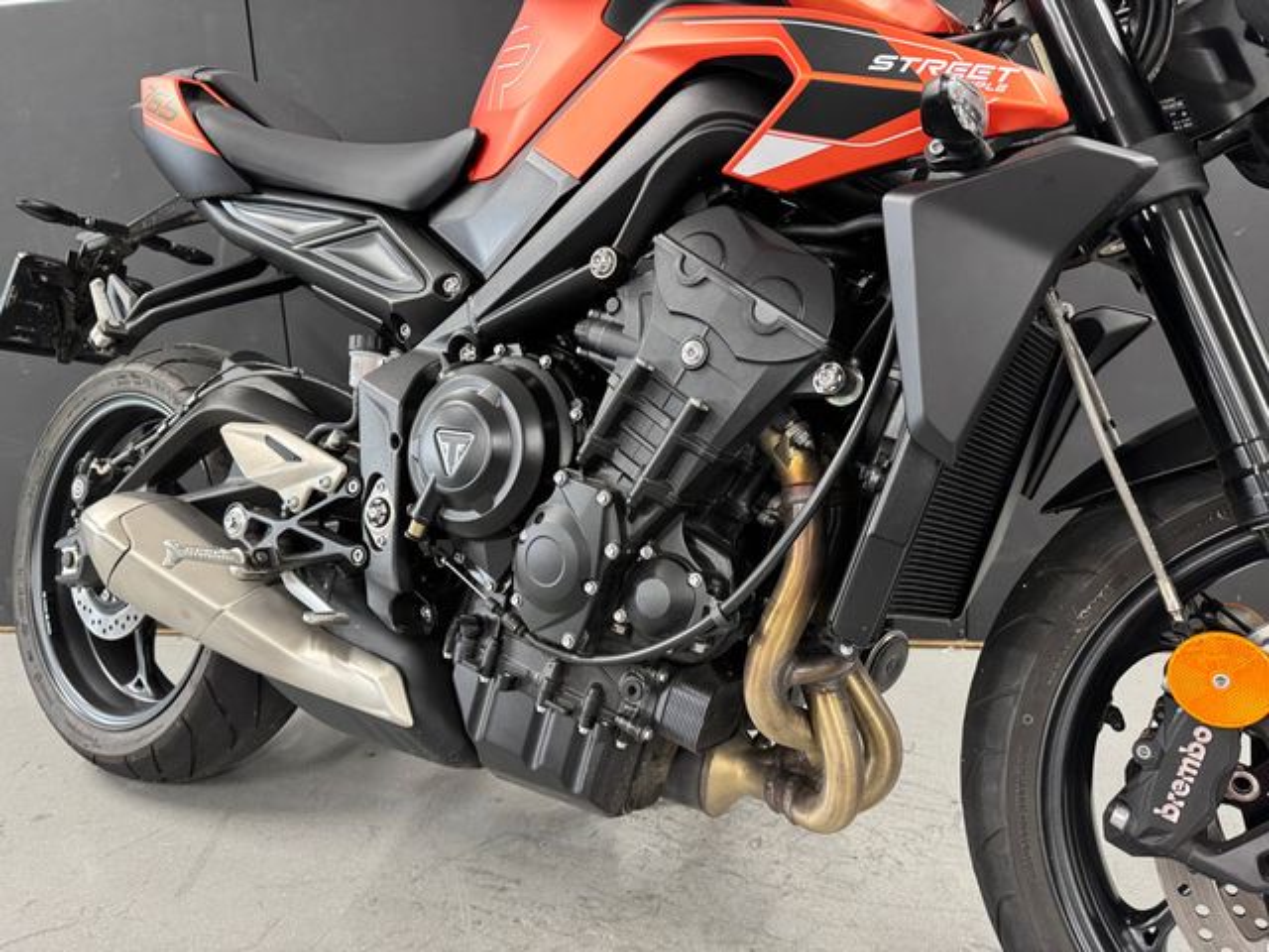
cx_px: 634
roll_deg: +2.6
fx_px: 880
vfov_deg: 56.8
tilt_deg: -10.9
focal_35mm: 24
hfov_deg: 71.6
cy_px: 476
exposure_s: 1/50
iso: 320
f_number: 1.78
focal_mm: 6.76
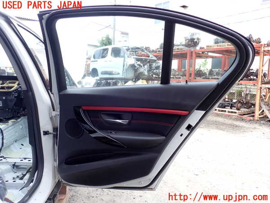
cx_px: 135
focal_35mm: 30
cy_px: 102
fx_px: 234
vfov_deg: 46.8
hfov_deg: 60.0
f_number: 3.2
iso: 100
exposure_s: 1/200
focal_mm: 5.4
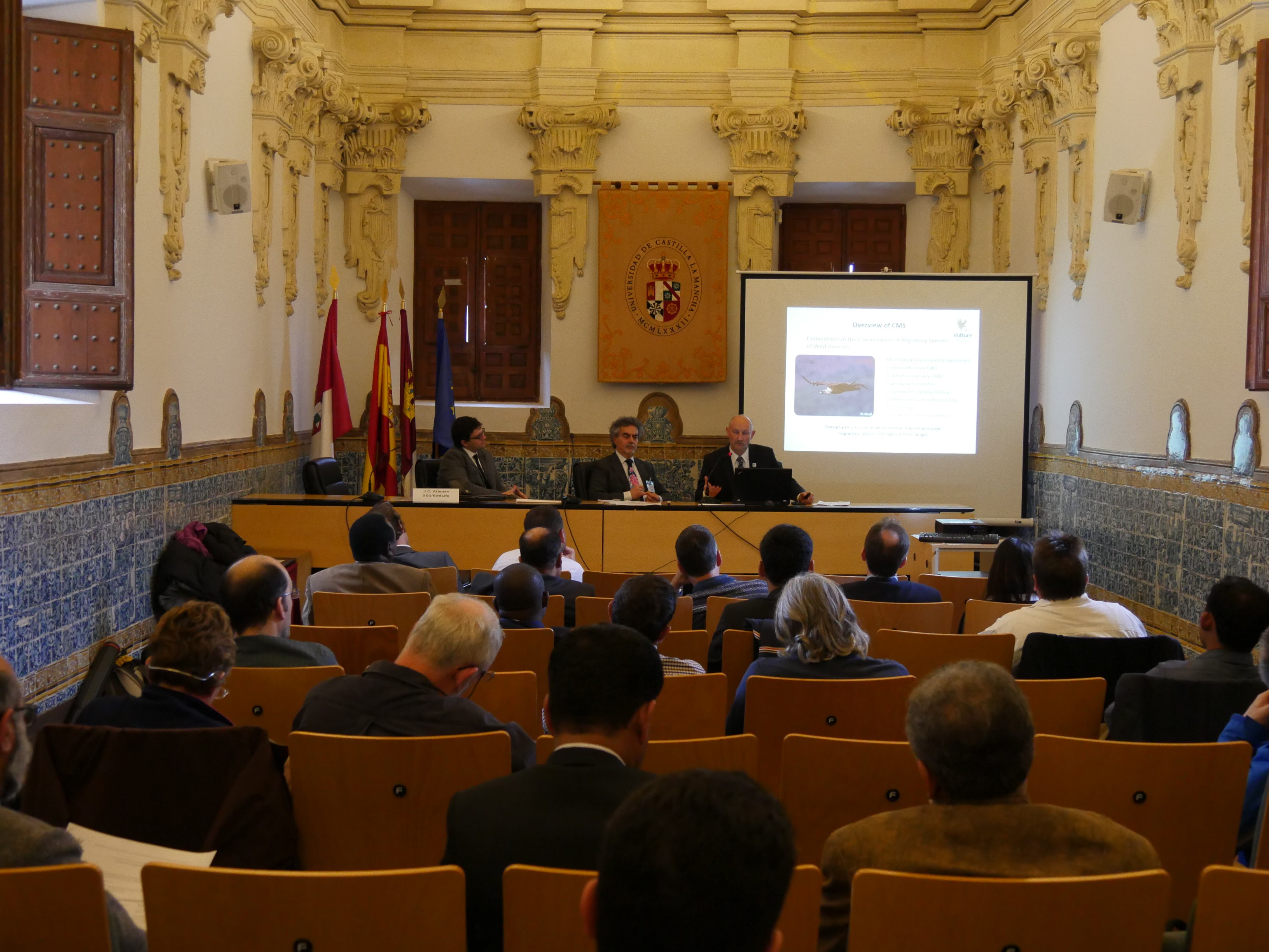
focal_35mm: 42
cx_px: 634
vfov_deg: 34.3
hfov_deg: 44.8
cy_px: 476
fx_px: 1540
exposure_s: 1/60
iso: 2000
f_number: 4
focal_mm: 21
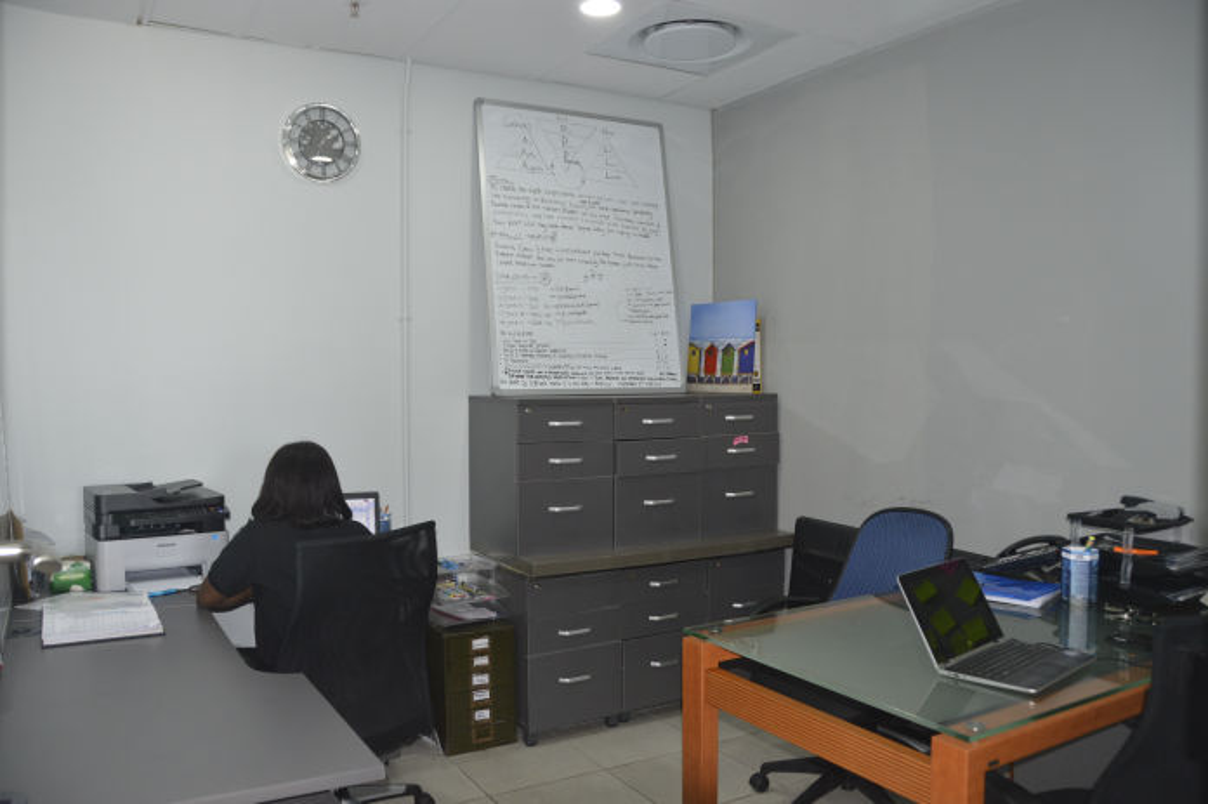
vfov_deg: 47.9
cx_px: 604
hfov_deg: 67.4
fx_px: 905
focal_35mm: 27
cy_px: 402
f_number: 3.5
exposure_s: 1/60
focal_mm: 18
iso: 500
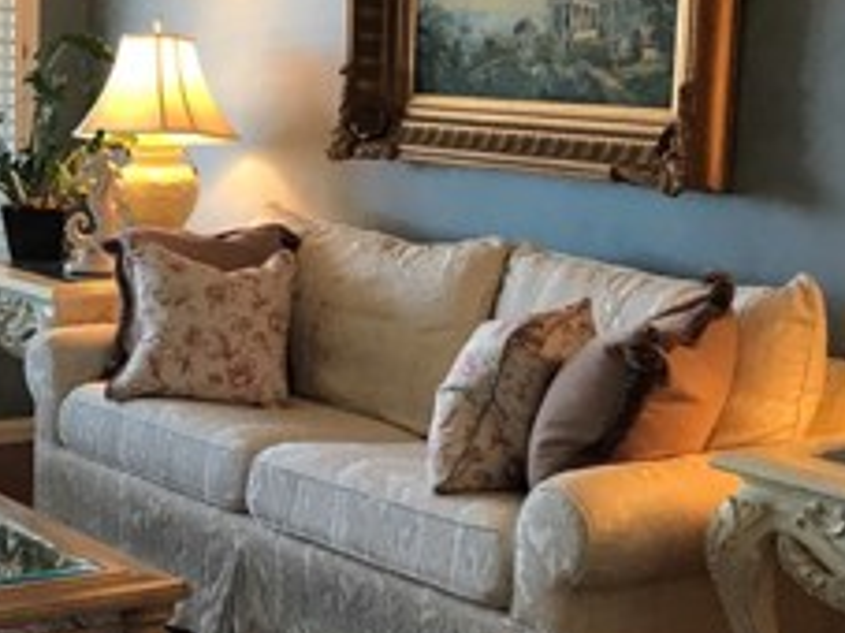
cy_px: 451
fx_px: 1927
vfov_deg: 18.6
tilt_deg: -13.2
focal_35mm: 79
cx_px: 261
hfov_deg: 24.6
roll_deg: -2.4
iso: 32
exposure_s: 1/30
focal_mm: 3.99
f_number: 1.8
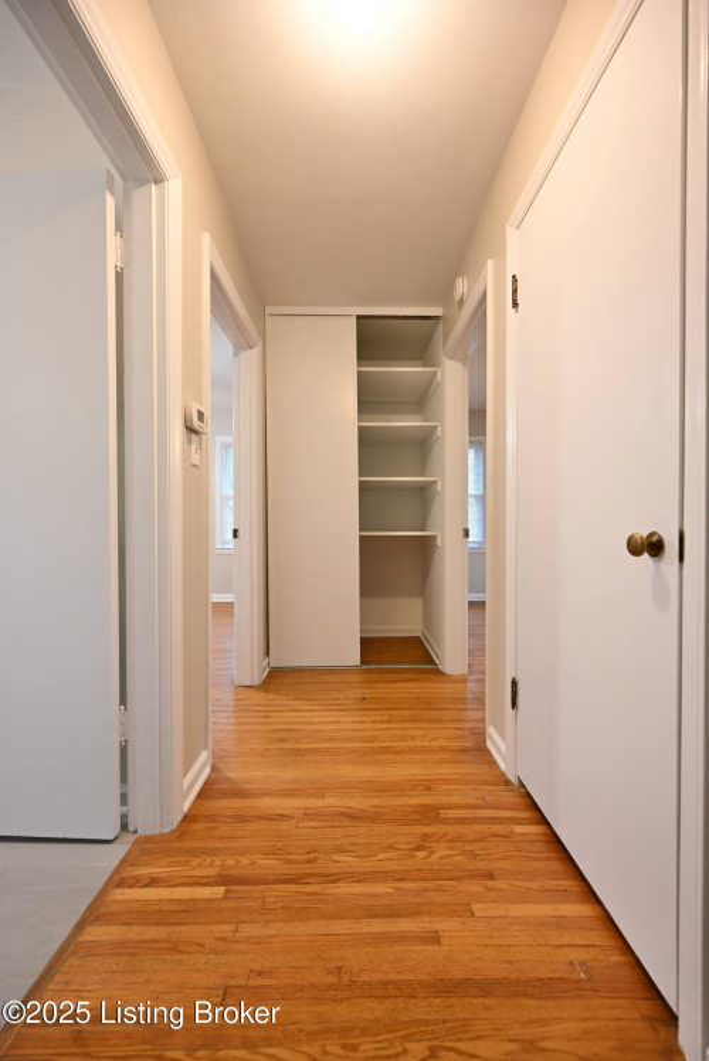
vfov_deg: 104.2
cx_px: 354
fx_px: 413
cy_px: 530
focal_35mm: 14
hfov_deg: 81.3
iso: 1100
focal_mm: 14
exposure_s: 1/30
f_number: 5
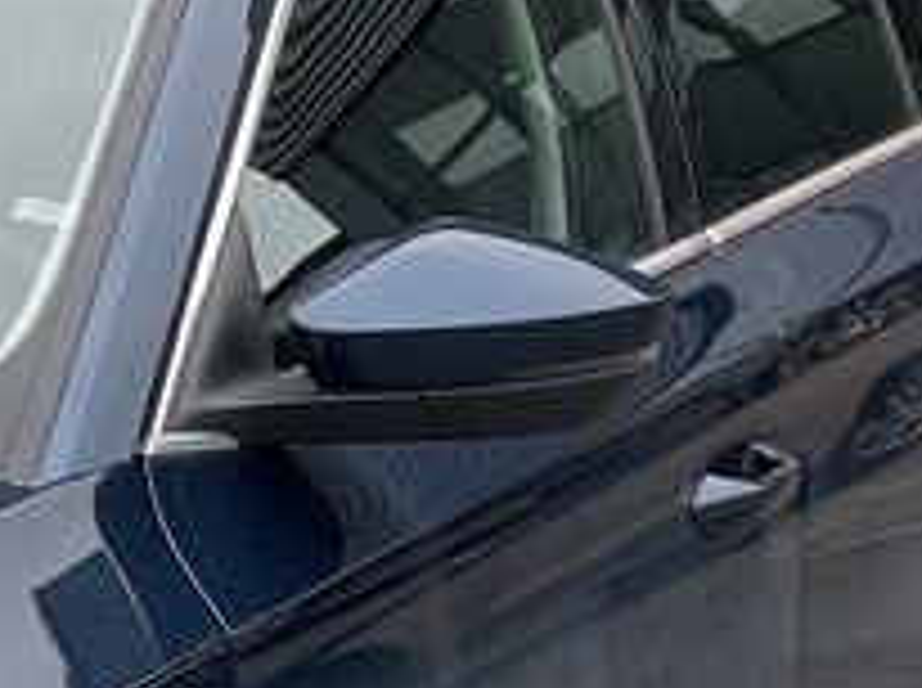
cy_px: 360
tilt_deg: -5.8
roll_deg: +0.8
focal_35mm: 183
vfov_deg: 8.1
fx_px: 4866
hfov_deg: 10.5
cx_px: -373
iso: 32
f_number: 1.6
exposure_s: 1/371
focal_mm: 4.2
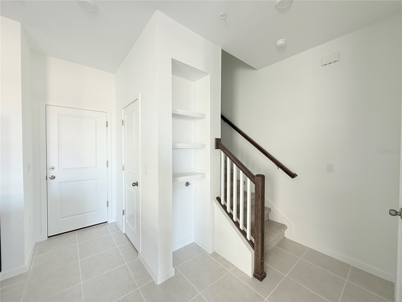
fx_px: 163
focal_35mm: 14
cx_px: 201
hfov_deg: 102.1
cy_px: 151
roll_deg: +0.1
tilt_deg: -0.4
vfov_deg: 85.7
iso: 160
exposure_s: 1/99
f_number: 2.2
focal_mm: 2.22
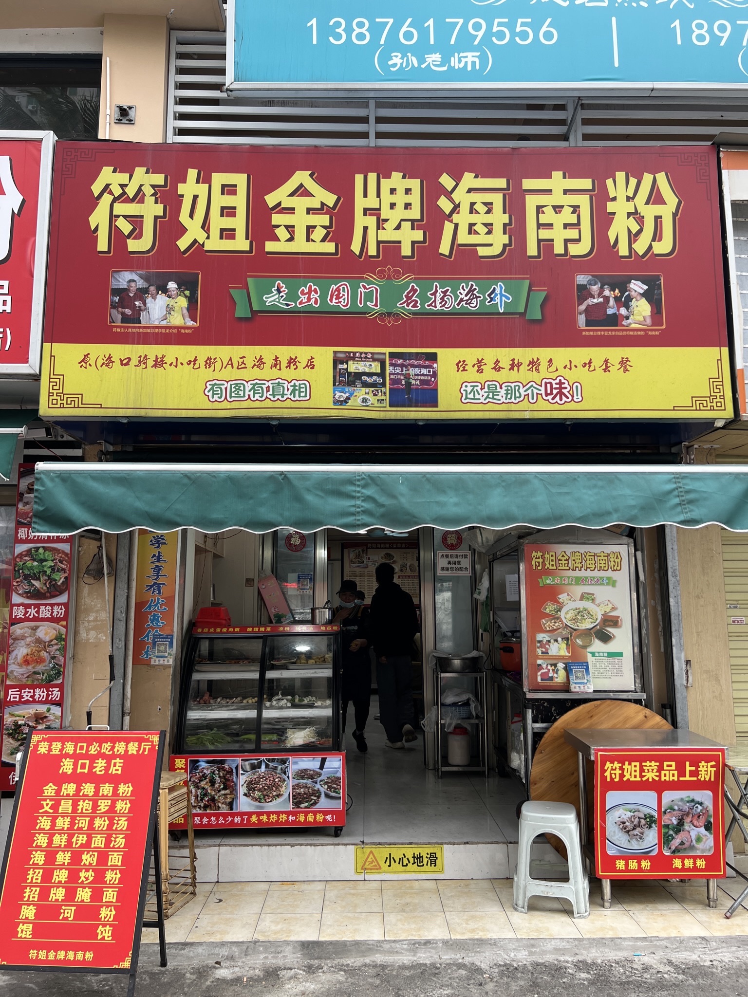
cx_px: 374
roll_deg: -0.1
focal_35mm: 26
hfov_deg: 53.1
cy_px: 498
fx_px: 749
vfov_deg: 67.3
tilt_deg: +9.2
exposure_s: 1/121
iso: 32
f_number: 1.5
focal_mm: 5.7
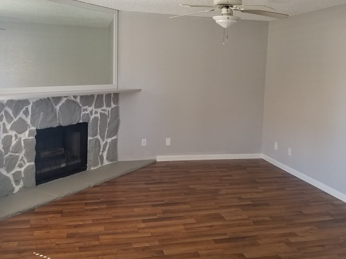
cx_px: 181
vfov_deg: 40.6
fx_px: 350
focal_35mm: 35
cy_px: 108
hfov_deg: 52.6
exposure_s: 1/50
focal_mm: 4.25
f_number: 1.7
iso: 80
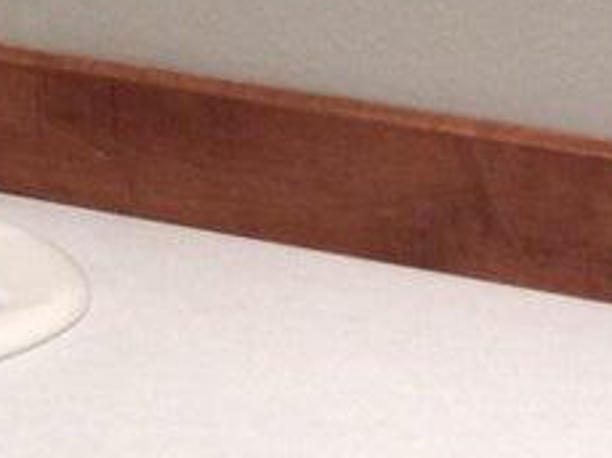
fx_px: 3674
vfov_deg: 7.0
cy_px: 650
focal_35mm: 208
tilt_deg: -21.3
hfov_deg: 9.4
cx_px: 760
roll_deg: -1.3
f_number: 2.4
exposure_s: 1/20
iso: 125
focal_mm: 4.28
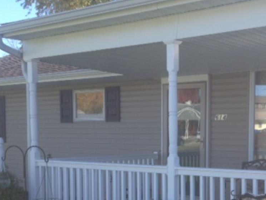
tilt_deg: -6.9
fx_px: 523
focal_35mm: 68
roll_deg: +0.1
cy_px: 164
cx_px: 192
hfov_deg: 28.2
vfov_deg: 21.3
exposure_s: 1/460
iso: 50
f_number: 2.4
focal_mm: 4.28
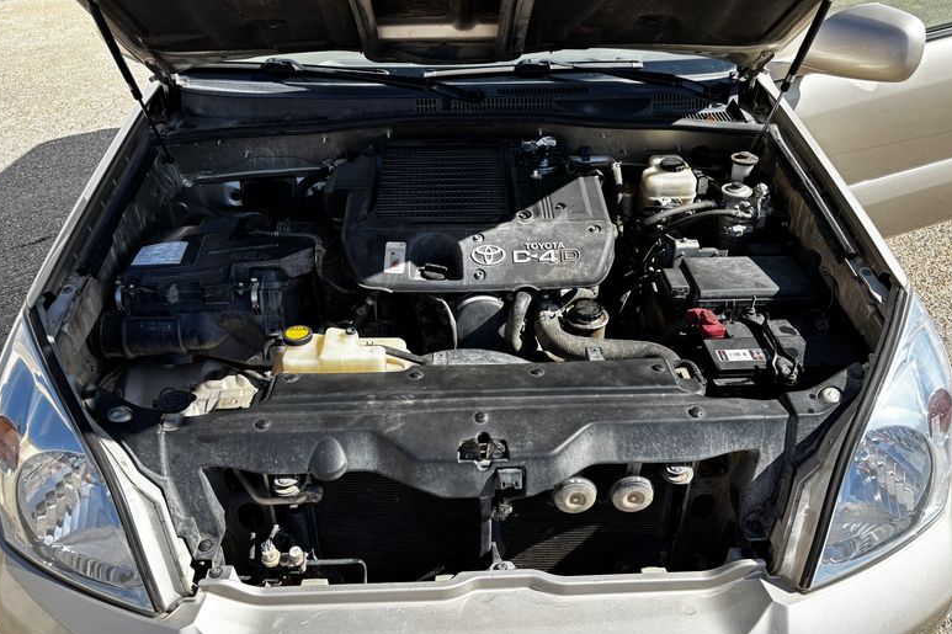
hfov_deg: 65.5
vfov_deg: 46.3
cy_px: 291
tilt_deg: -31.7
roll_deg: -1.2
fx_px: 740
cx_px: 475
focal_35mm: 28
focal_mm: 5.96
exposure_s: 1/910
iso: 50
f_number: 1.6
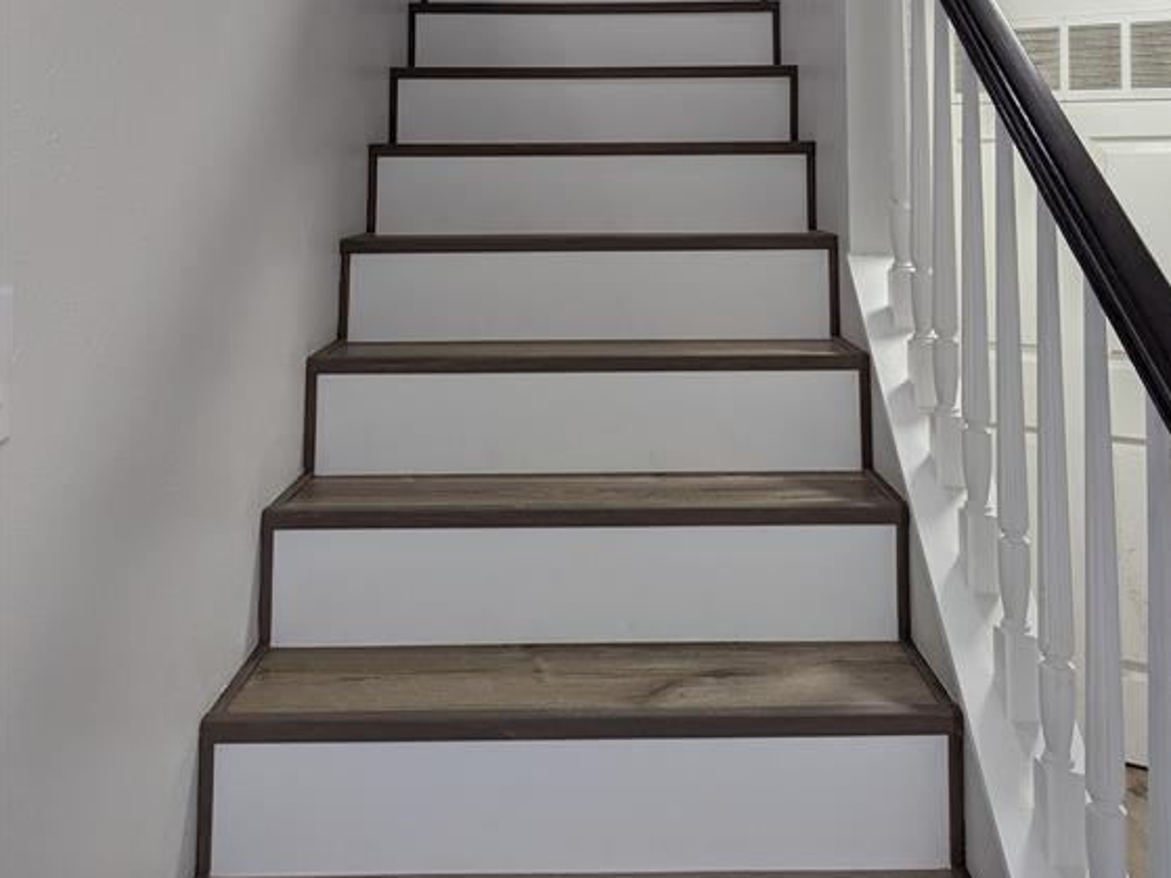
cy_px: 115
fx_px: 1116
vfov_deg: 40.2
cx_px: 601
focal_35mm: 33
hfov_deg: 55.4
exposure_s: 1/120
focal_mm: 6.81
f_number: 1.85
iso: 150
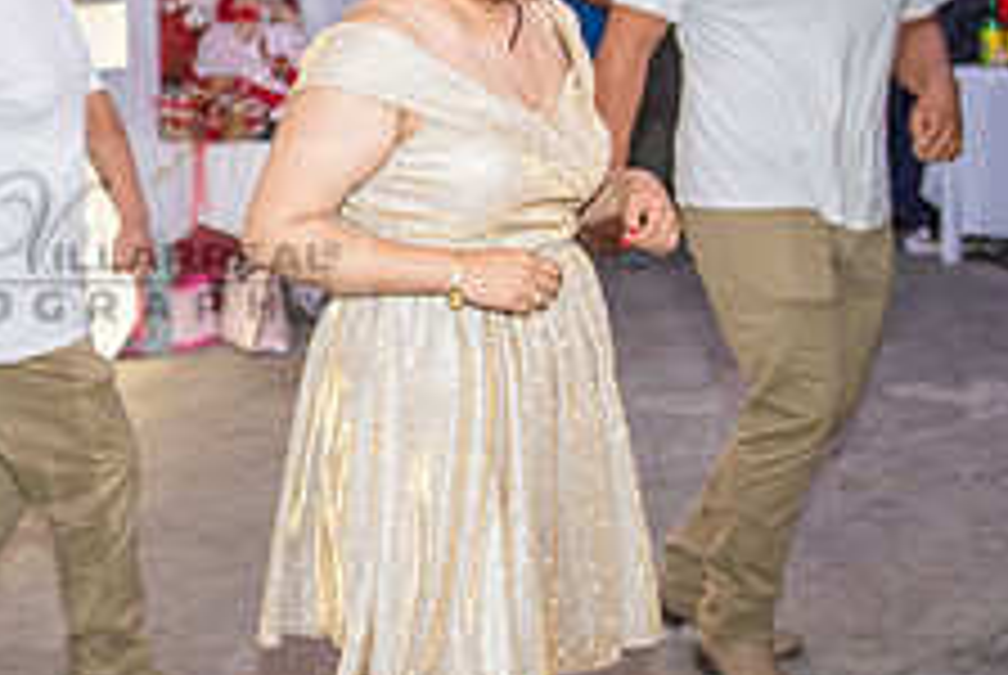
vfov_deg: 18.2
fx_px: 2103
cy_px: 245
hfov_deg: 25.6
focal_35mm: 75
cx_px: -9
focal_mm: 29
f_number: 3.2
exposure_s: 1/160
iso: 800
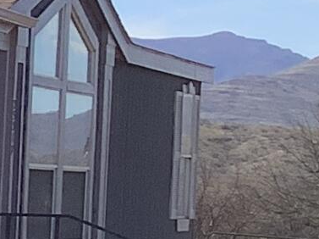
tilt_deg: -3.7
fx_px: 2274
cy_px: 303
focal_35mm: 247
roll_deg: -1.3
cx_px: -913
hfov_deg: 6.6
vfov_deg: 6.0
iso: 25
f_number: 2.4
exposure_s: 1/1235
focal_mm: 3.3
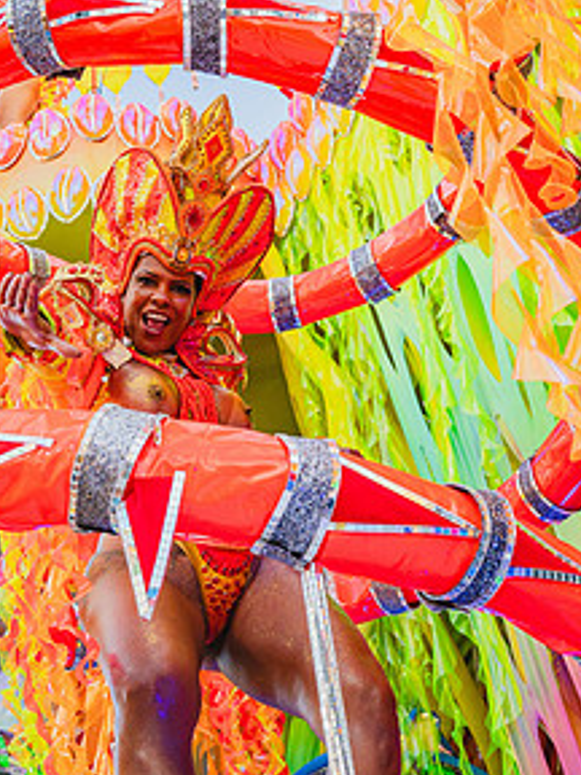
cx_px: 235
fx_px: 1276
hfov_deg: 25.6
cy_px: 253
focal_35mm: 57
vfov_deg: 33.5
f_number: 5.6
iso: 640
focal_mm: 38
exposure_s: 1/1000
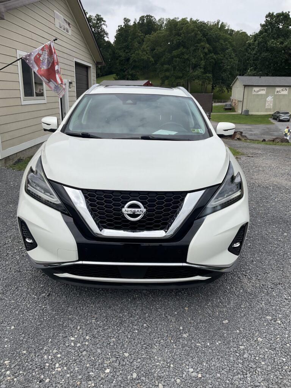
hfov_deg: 48.2
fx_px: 325
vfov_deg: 61.7
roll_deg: -0.3
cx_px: 146
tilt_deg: -17.8
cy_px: 194
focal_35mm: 29
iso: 16
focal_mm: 3
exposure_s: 1/2667
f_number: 1.8
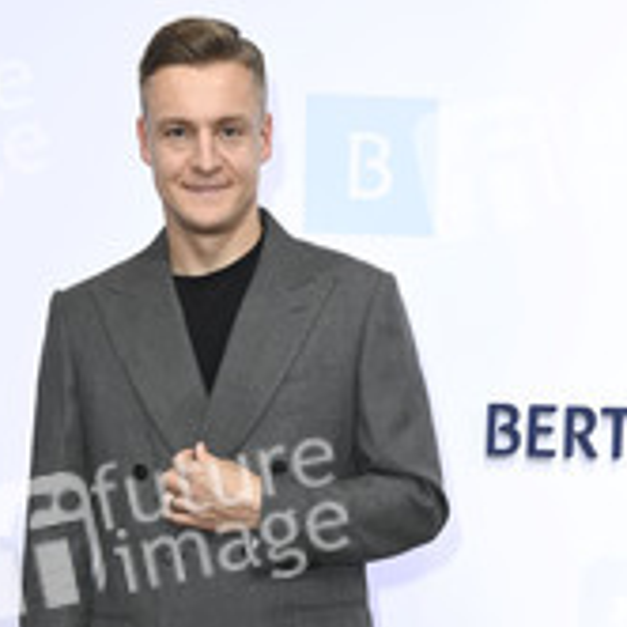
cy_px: 718
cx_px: 264
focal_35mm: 90
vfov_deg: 18.4
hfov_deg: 19.3
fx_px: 1844
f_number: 6.3
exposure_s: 1/250
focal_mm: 44
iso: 400
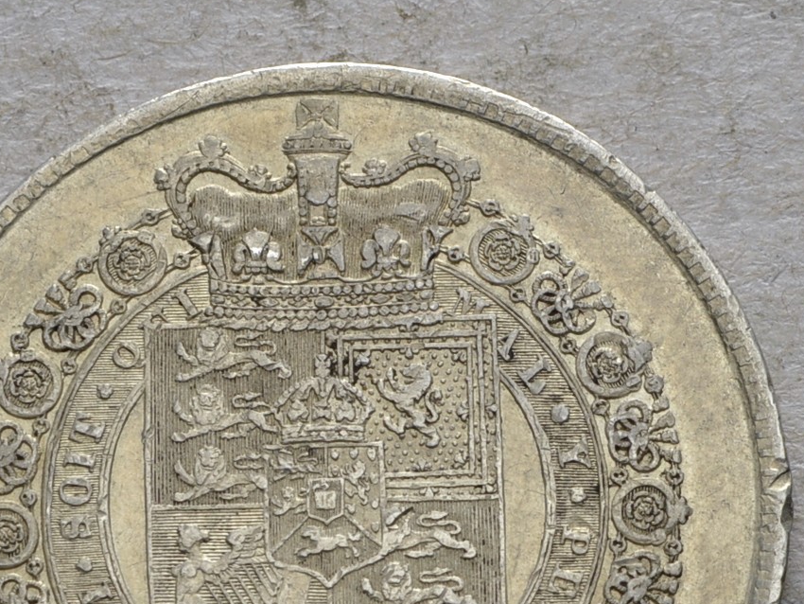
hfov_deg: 8.6
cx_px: 696
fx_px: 5329
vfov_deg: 6.5
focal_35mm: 229
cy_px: 549
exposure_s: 1/250
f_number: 14
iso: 400
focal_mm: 55
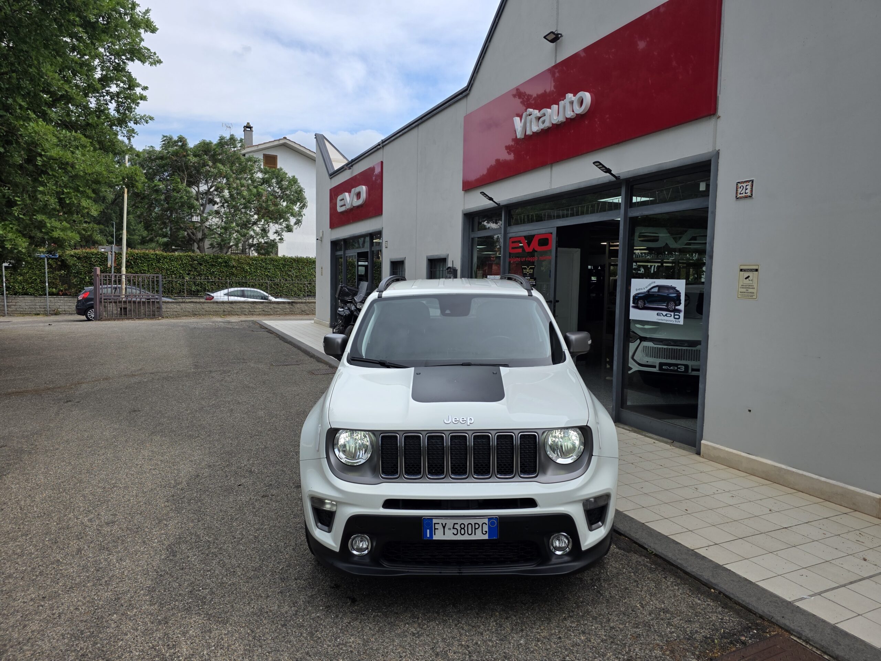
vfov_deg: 58.9
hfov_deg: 73.9
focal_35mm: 23
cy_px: 330
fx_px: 585
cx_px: 440
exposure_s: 1/2961
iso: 80
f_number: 1.7
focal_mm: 6.3
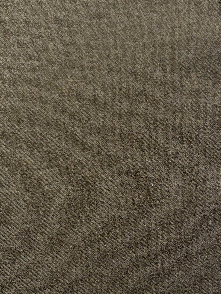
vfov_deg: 67.3
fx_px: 221
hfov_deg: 53.1
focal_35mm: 26
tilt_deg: -84.4
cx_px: 110
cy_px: 147
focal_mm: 5.96
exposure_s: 1/591
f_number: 1.6
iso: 50
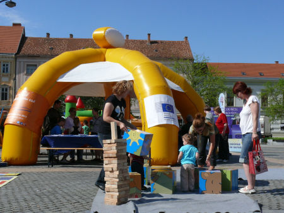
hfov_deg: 41.2
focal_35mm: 46
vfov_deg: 31.5
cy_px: 106
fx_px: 378
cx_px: 142
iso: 100
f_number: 8
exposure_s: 1/400
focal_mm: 8.7
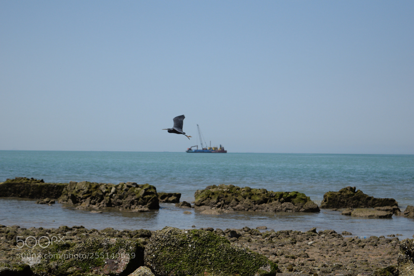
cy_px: 138
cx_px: 207
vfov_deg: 16.5
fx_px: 948
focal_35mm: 82
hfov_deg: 24.6
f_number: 7.1
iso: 400
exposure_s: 1/3200
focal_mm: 55
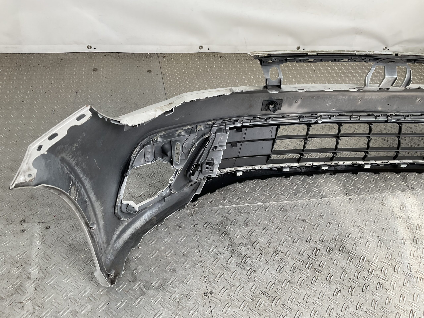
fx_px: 355
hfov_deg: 61.7
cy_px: 159
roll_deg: -10.1
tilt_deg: -39.4
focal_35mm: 29
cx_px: 212
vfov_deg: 48.2
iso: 16
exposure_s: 1/153
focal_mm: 3
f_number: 1.8
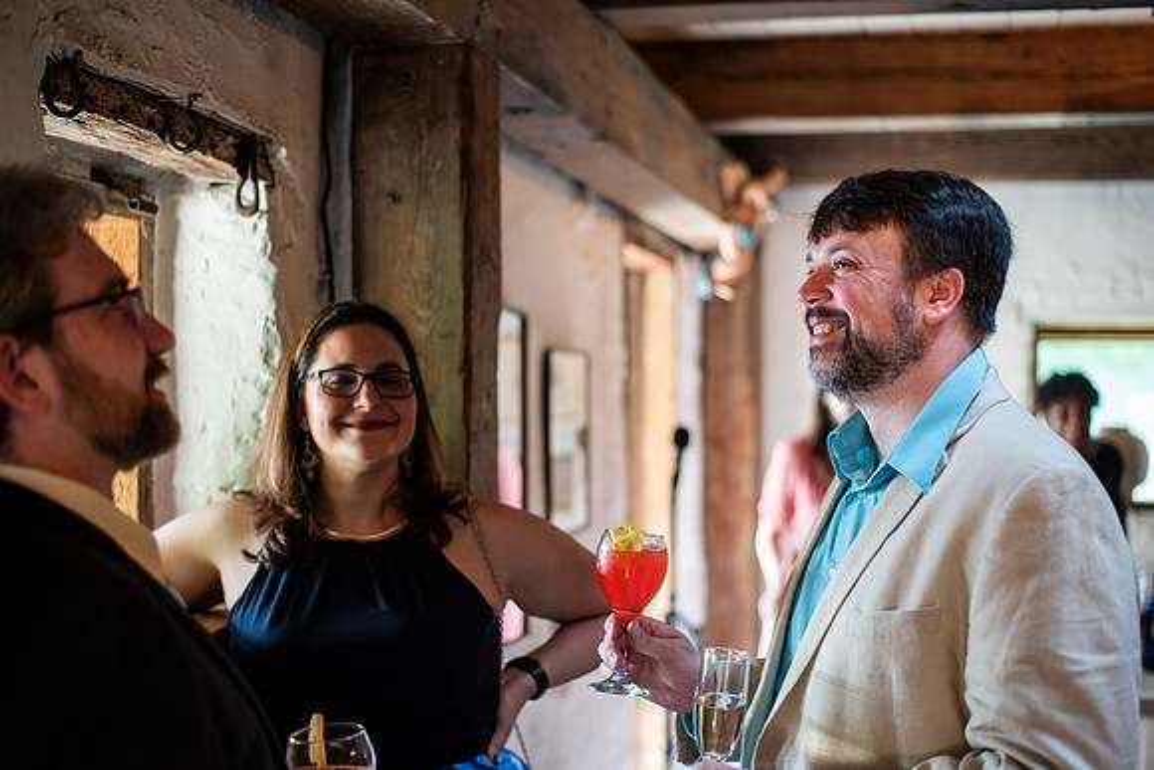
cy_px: 385
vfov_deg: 27.0
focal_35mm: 50
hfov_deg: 39.6
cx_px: 577
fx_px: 1603
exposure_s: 1/80
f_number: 2.2
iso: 1250
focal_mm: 50
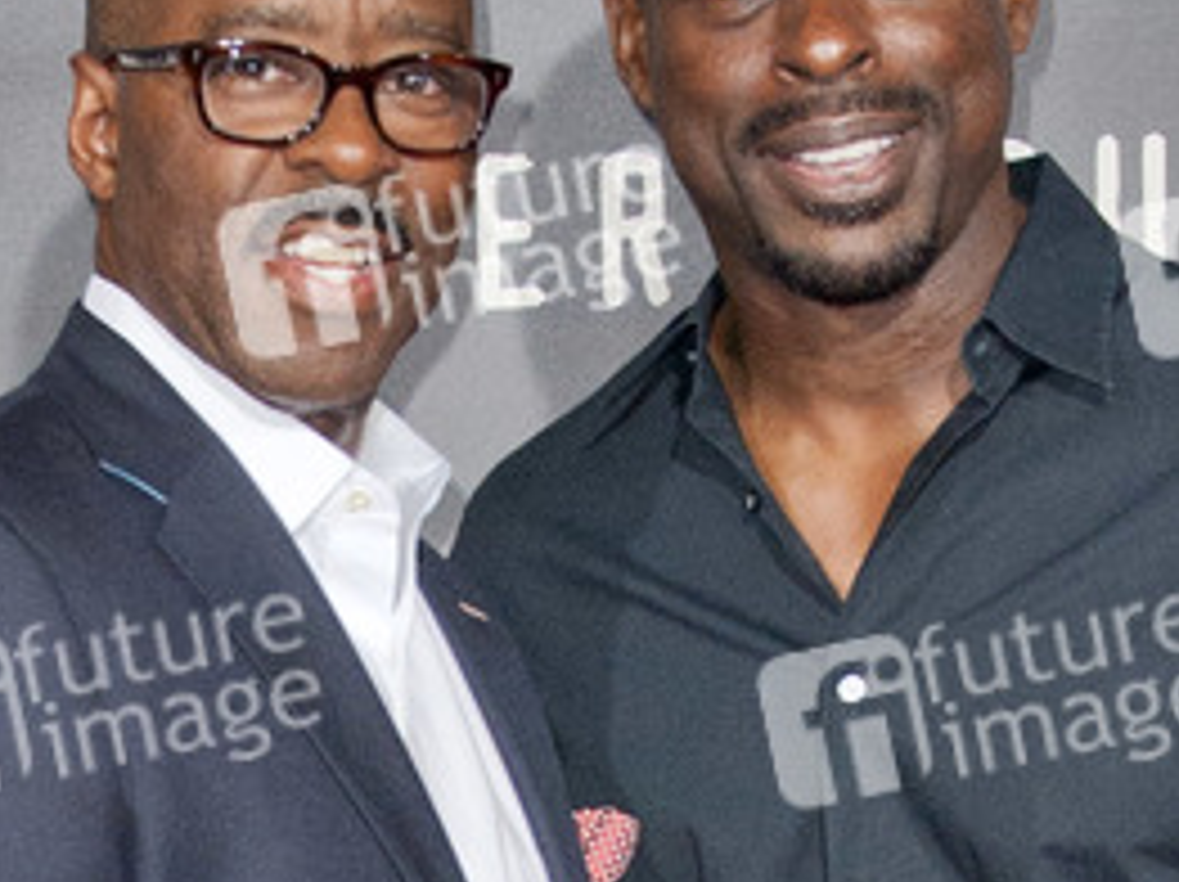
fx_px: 1599
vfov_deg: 30.8
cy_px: 477
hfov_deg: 40.5
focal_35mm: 47
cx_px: 583
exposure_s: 1/400
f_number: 4.5
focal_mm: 32
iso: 800
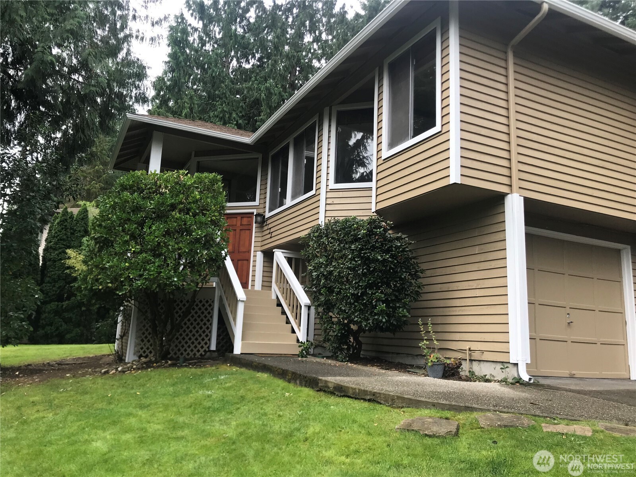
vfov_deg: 49.7
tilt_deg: +11.4
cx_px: 318
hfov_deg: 63.4
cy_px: 238
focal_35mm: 28
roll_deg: -2.4
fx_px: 514
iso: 20
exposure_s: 1/228
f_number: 1.8
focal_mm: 3.99
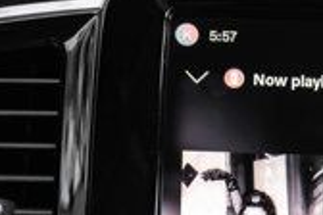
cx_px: 388
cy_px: 377
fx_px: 1391
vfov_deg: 8.5
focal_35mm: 155
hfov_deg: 12.9
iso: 640
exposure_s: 1/250
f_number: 3.5
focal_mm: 34
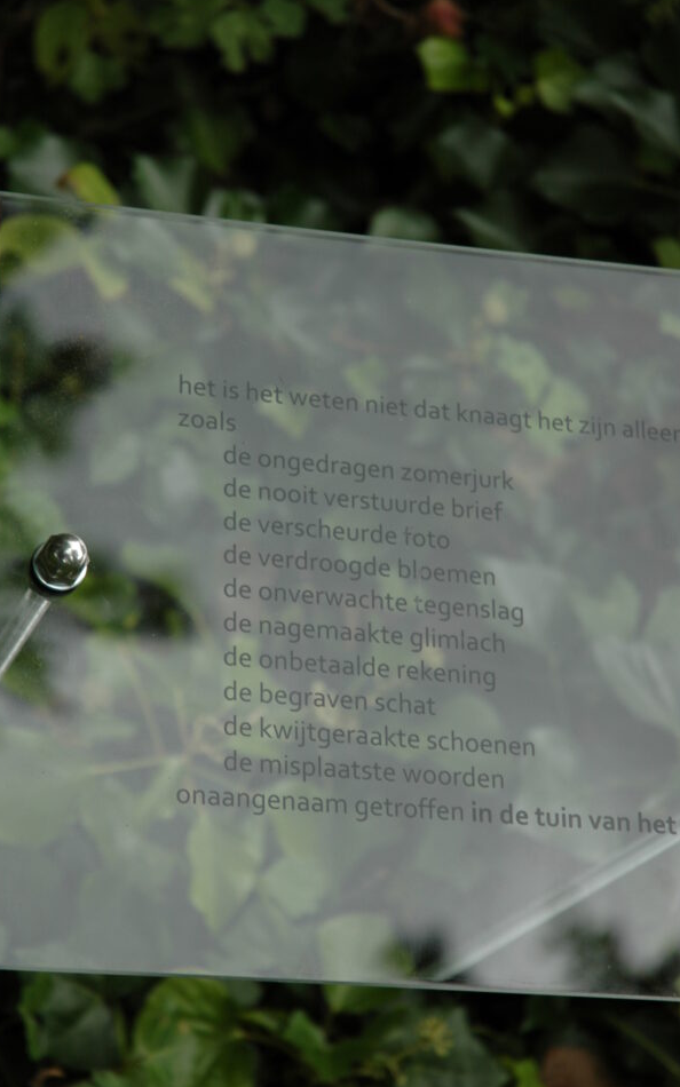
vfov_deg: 19.3
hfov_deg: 12.1
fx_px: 3201
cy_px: 541
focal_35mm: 108
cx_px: 323
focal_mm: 70
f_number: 4.5
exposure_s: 1/80
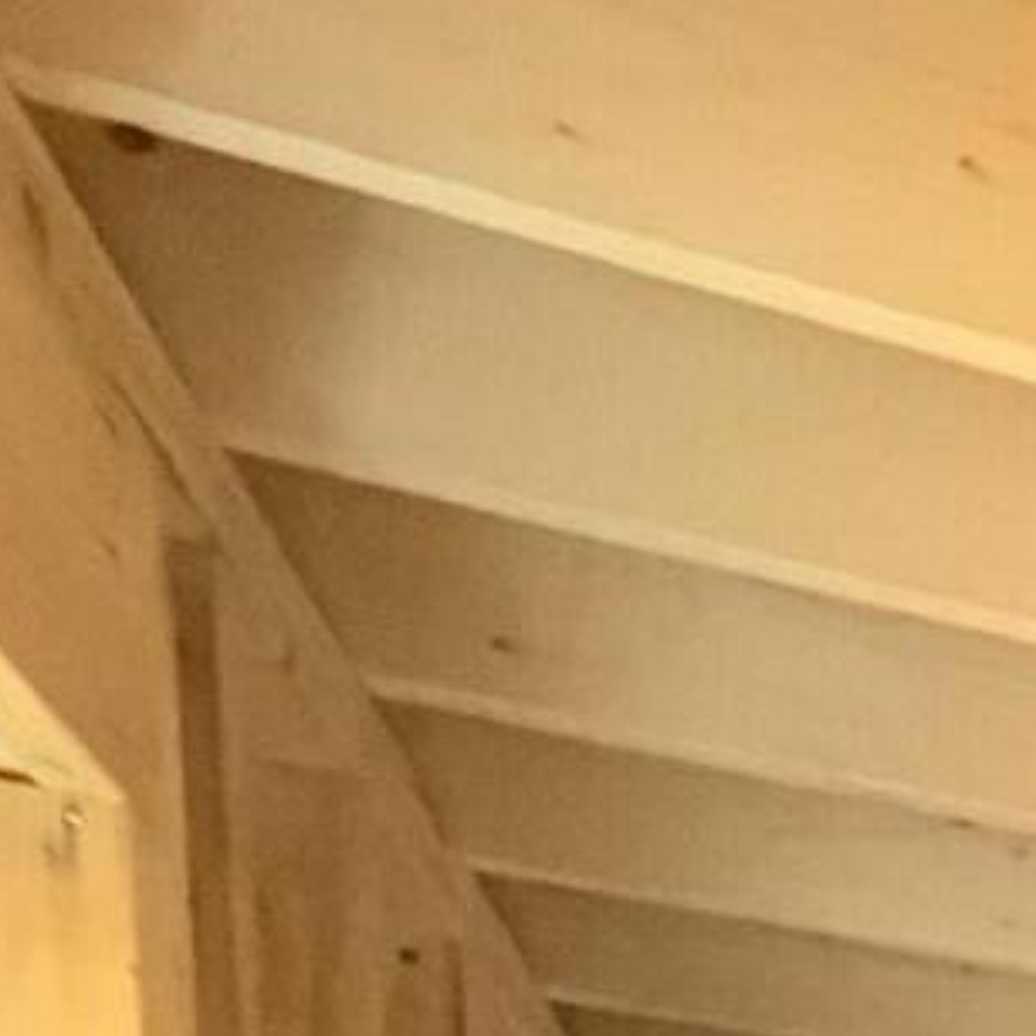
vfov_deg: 15.6
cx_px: 2878
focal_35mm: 81
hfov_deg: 12.5
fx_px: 2743
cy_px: 2224
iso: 1600
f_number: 2.2
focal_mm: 2.22
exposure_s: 1/30
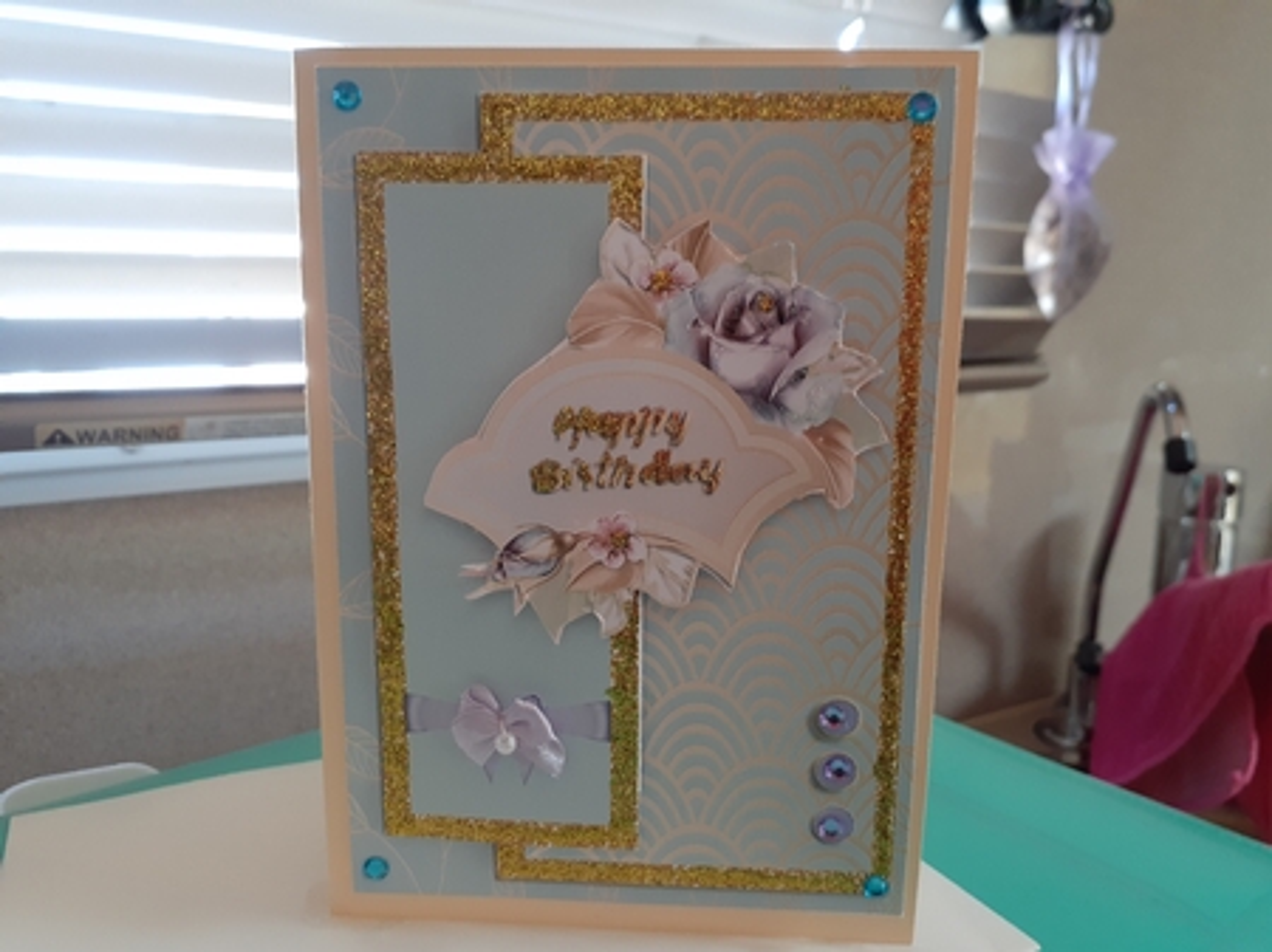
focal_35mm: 27
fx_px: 992
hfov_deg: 65.4
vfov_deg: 51.3
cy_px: 476
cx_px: 636
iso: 250
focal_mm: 3.6
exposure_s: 1/25
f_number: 1.9
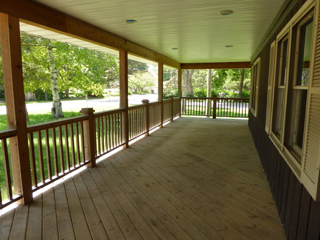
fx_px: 222
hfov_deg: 71.6
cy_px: 120
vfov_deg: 56.8
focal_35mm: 24
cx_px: 160
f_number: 3.3
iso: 100
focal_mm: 4.3
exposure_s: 1/80
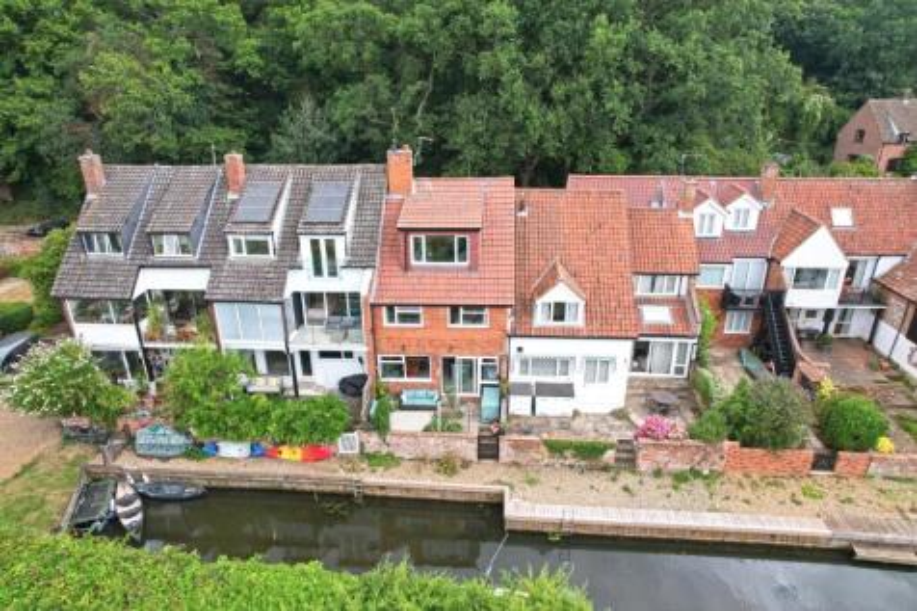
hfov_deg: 78.6
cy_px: 306
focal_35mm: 22
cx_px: 458
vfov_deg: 57.2
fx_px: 560
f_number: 2.8
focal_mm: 8.38
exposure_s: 1/60
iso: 110
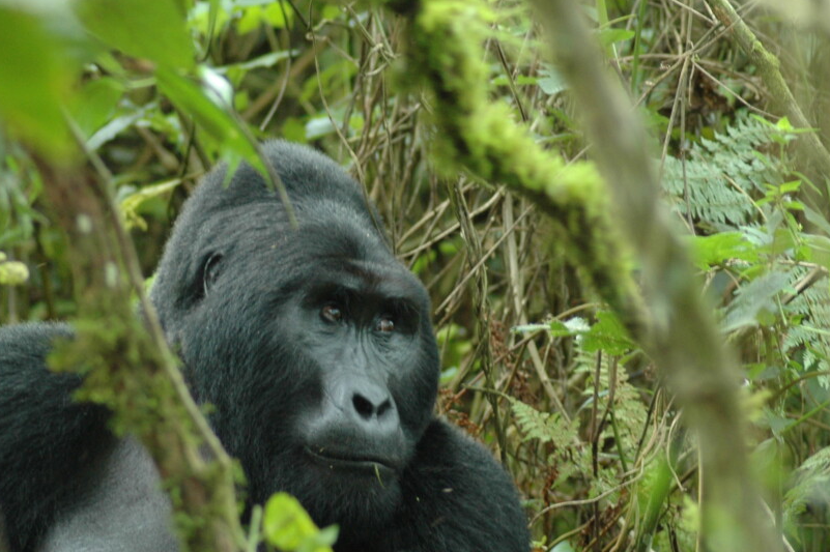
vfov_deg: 5.0
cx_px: 327
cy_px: 394
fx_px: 6313
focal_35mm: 274
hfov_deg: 7.5
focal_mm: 122
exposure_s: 1/40
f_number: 4.2
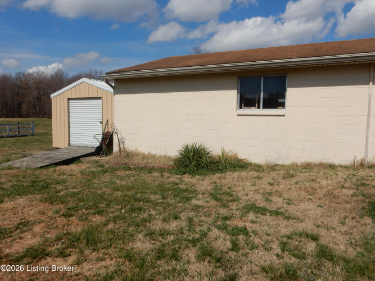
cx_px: 188
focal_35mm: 25
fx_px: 271
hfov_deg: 69.4
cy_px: 140
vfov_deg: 54.9
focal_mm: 4.5
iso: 125
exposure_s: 1/2000
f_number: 4.8
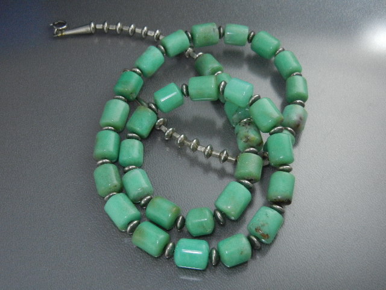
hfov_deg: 42.1
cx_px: 193
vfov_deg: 32.2
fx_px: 502
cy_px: 145
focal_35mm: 45
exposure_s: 1/30
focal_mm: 8.1
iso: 800
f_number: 7.6
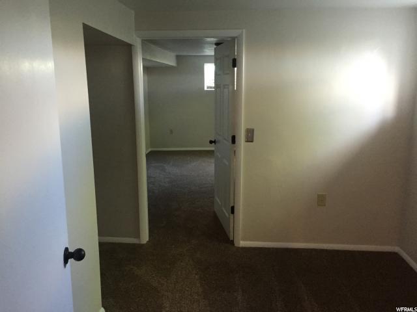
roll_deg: -0.9
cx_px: 208
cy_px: 156
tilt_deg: -9.0
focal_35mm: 29
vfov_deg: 48.2
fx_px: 349
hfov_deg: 61.7
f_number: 2.2
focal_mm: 4.15
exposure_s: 1/20
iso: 250
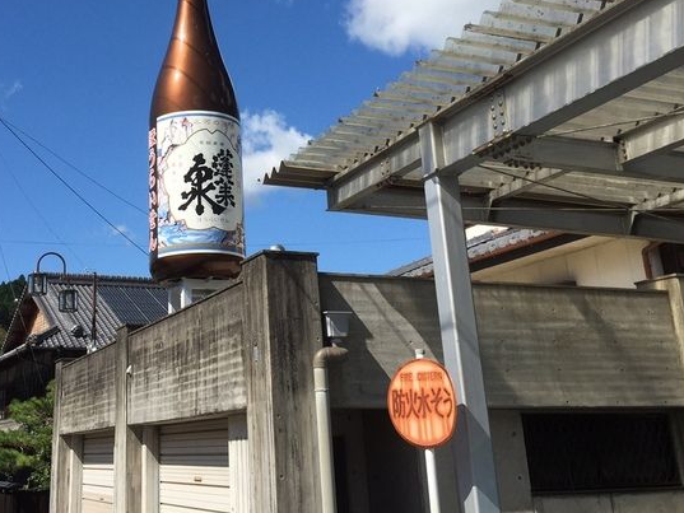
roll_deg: +0.2
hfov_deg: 42.0
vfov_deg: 32.3
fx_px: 870
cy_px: 128
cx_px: 197
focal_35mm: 44
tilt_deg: +18.3
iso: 32
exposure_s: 1/2326
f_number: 2.2
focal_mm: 4.15
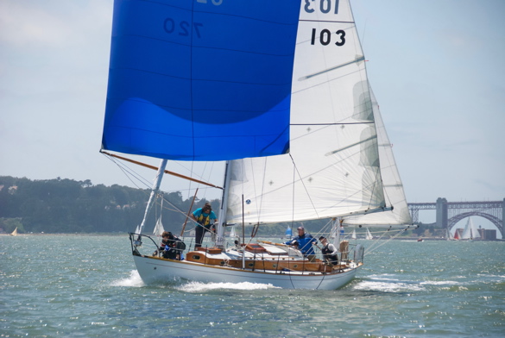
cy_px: 169
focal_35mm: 158
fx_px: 2213
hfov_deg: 13.0
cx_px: 252
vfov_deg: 8.7
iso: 800
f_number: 5.6
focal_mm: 105
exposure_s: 1/3200
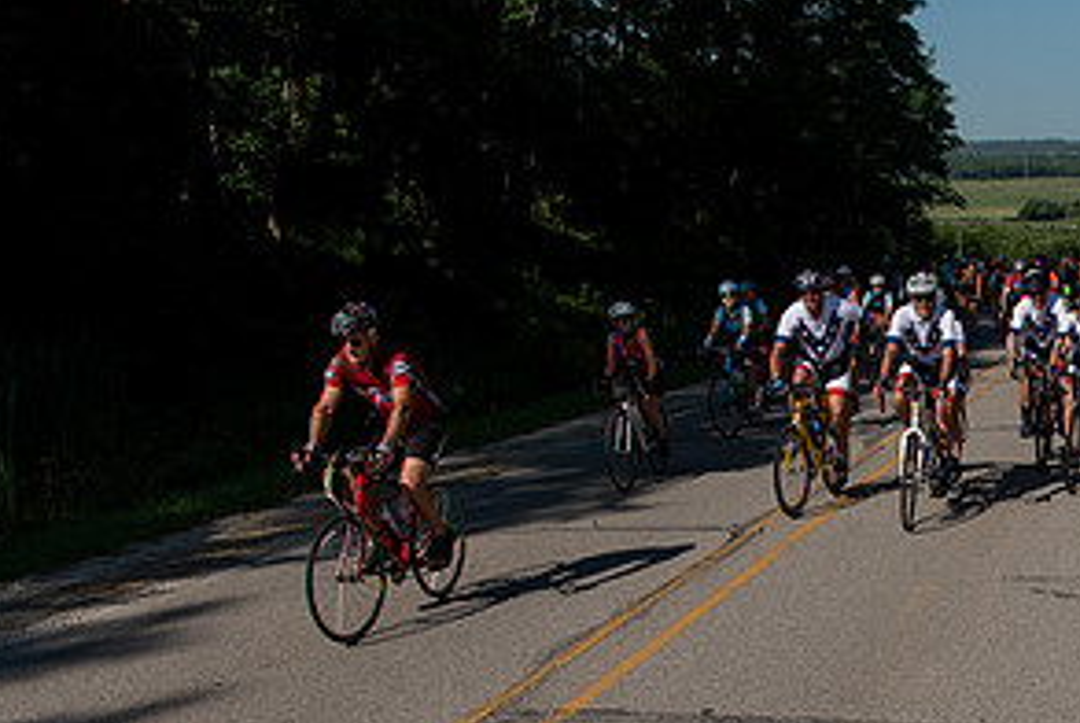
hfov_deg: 37.3
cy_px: 555
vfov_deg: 27.2
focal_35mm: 49
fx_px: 1471
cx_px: 1002
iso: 200
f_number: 6.3
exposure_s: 1/640
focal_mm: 24
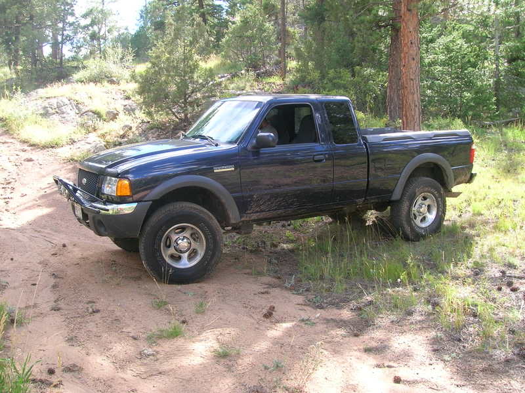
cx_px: 262
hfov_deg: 51.4
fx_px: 546
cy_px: 196
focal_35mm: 36
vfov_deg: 39.6
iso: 50
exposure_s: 1/44.5
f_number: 4.9
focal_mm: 6
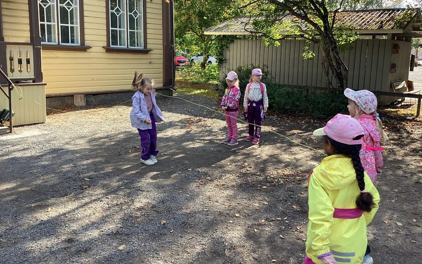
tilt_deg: -7.2
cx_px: 211
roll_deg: -0.9
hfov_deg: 58.1
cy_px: 110
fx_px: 380
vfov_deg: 38.2
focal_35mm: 33
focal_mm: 3.3
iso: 25
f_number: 2.4
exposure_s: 1/137
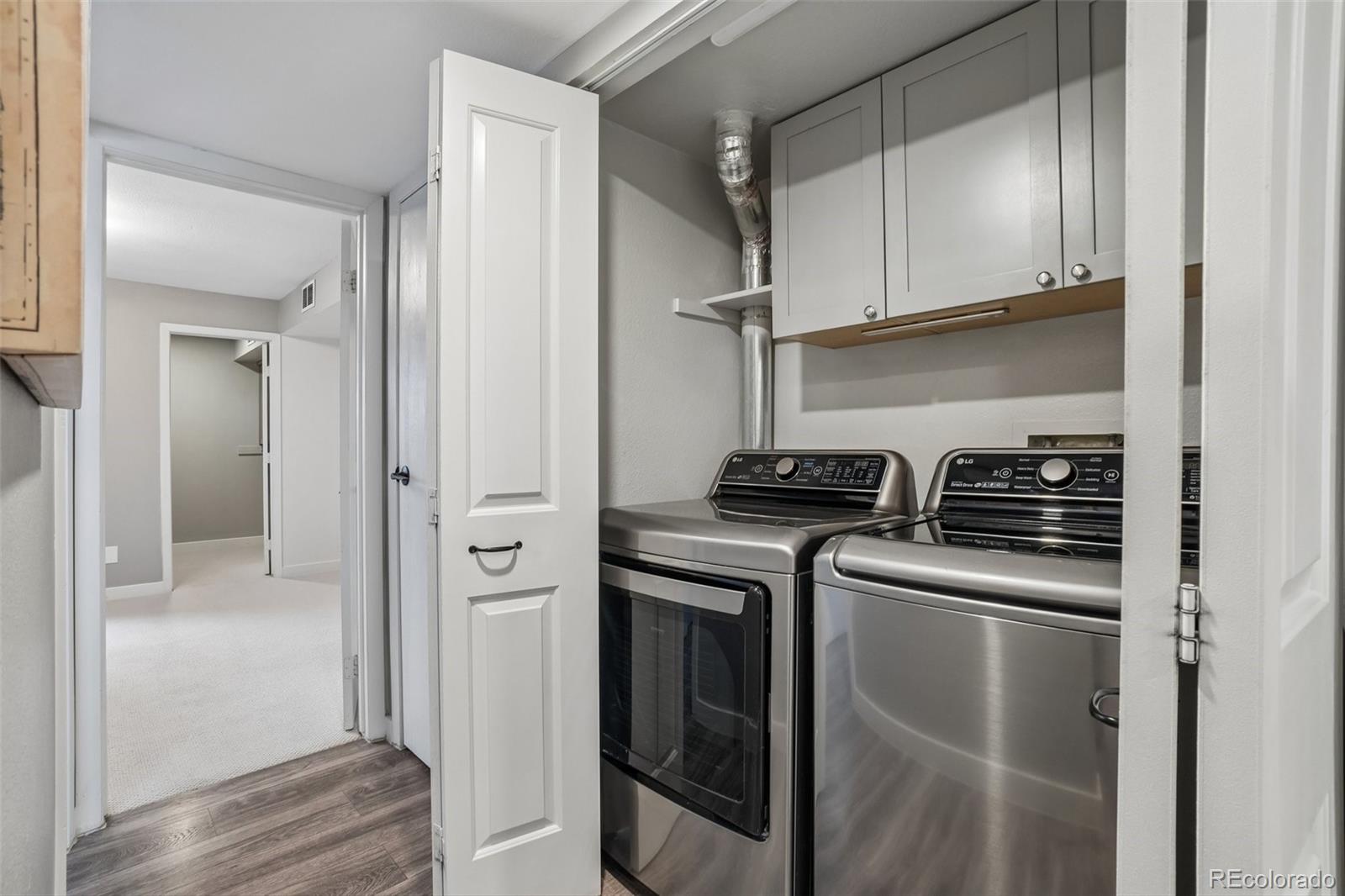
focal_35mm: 15
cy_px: 448
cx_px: 672
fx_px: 560
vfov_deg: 77.3
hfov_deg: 100.4
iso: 320
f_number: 8
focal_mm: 10
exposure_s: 1/4
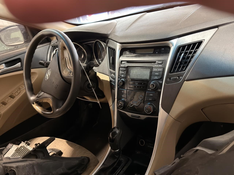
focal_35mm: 28
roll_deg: +14.1
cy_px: 88
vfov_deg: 49.7
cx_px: 117
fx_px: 189
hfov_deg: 63.4
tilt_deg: -22.2
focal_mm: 6.76
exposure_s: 1/30
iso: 640
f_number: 1.78
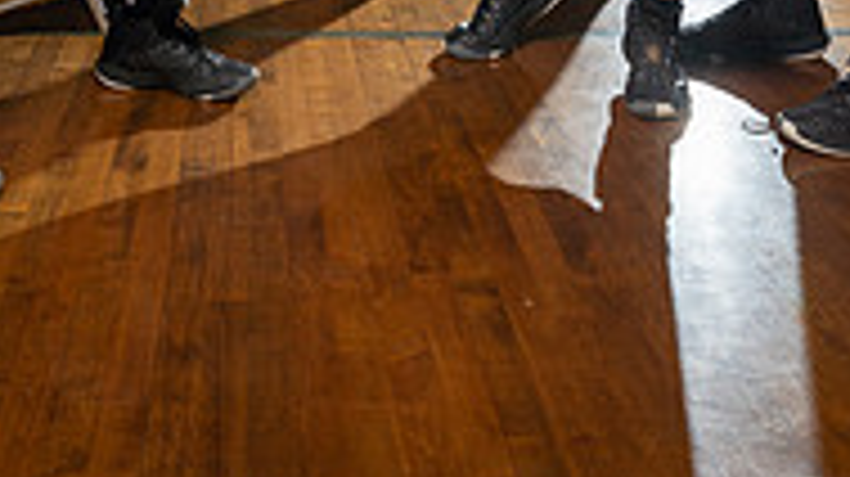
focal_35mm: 60
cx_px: 346
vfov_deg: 15.6
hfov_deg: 34.8
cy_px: -500
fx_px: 1351
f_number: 9
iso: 250
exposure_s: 1/250
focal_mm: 24
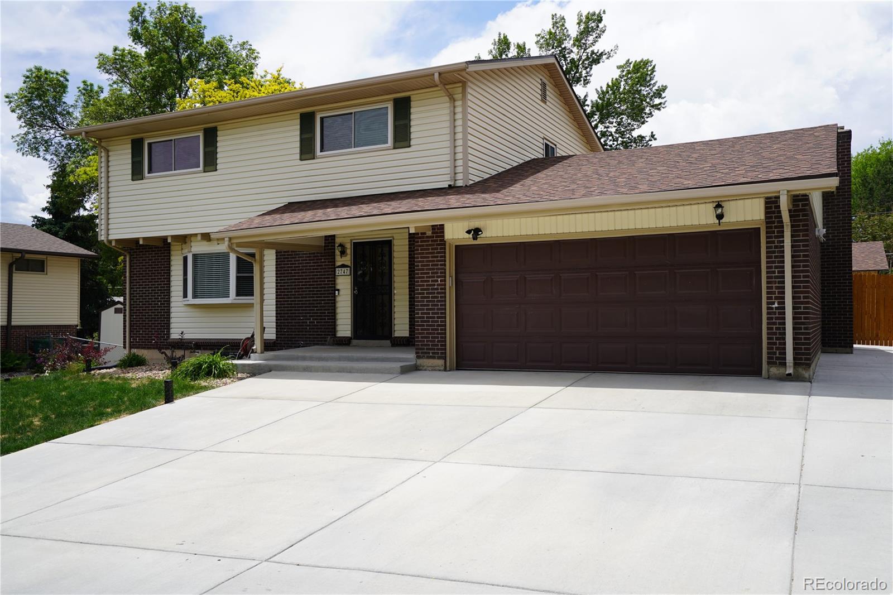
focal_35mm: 31
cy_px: 298
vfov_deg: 42.3
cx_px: 446
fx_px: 769
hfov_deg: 60.3
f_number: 5
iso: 100
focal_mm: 31
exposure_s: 1/640
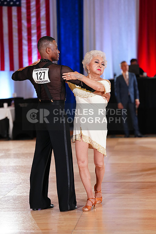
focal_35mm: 107
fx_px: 695
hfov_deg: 12.8
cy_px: 117
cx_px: 78
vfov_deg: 19.1
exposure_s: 1/400
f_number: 2.8
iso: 1600
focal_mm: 107
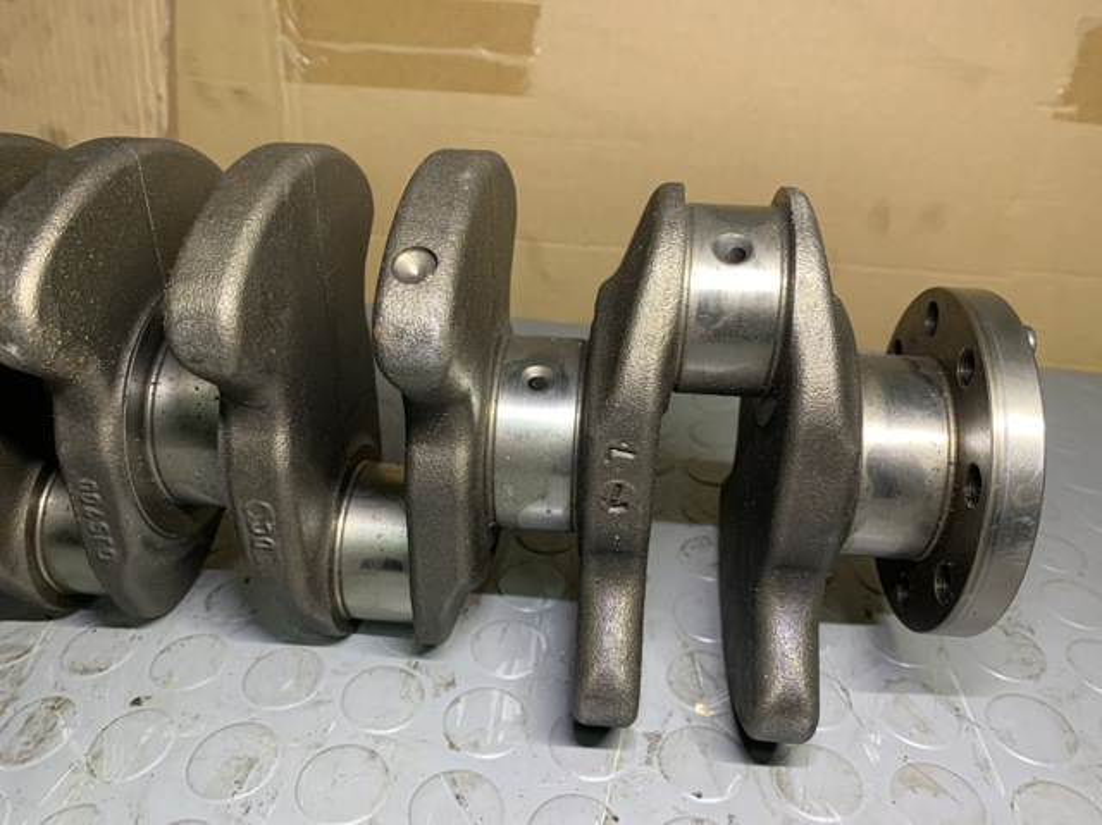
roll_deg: -0.7
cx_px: 551
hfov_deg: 67.3
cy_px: 412
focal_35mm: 26
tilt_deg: -27.6
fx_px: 827
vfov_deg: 53.0
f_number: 1.8
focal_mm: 4.25
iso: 160
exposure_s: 1/60
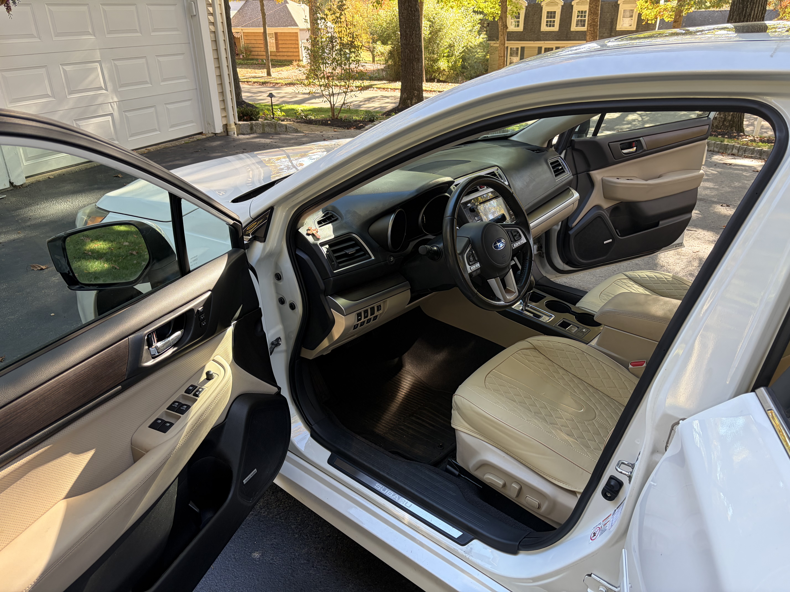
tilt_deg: -25.5
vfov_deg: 53.1
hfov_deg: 67.3
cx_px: 395
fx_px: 593
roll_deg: +1.0
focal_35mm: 26
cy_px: 296
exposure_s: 1/121
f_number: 1.6
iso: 64
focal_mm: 5.96
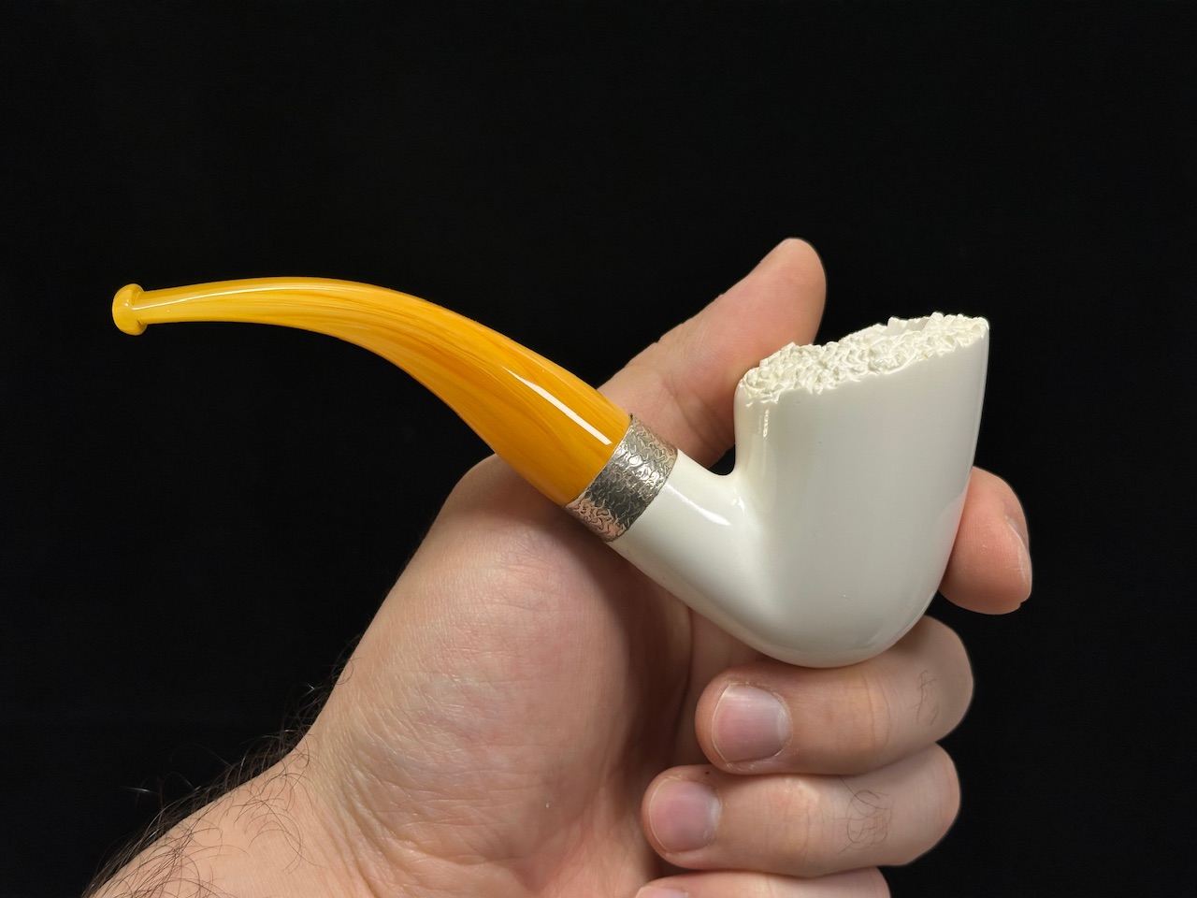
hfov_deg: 39.7
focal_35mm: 48
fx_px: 1660
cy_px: 449
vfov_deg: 30.3
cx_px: 598
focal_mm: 6.86
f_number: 1.78
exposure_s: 1/129
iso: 50
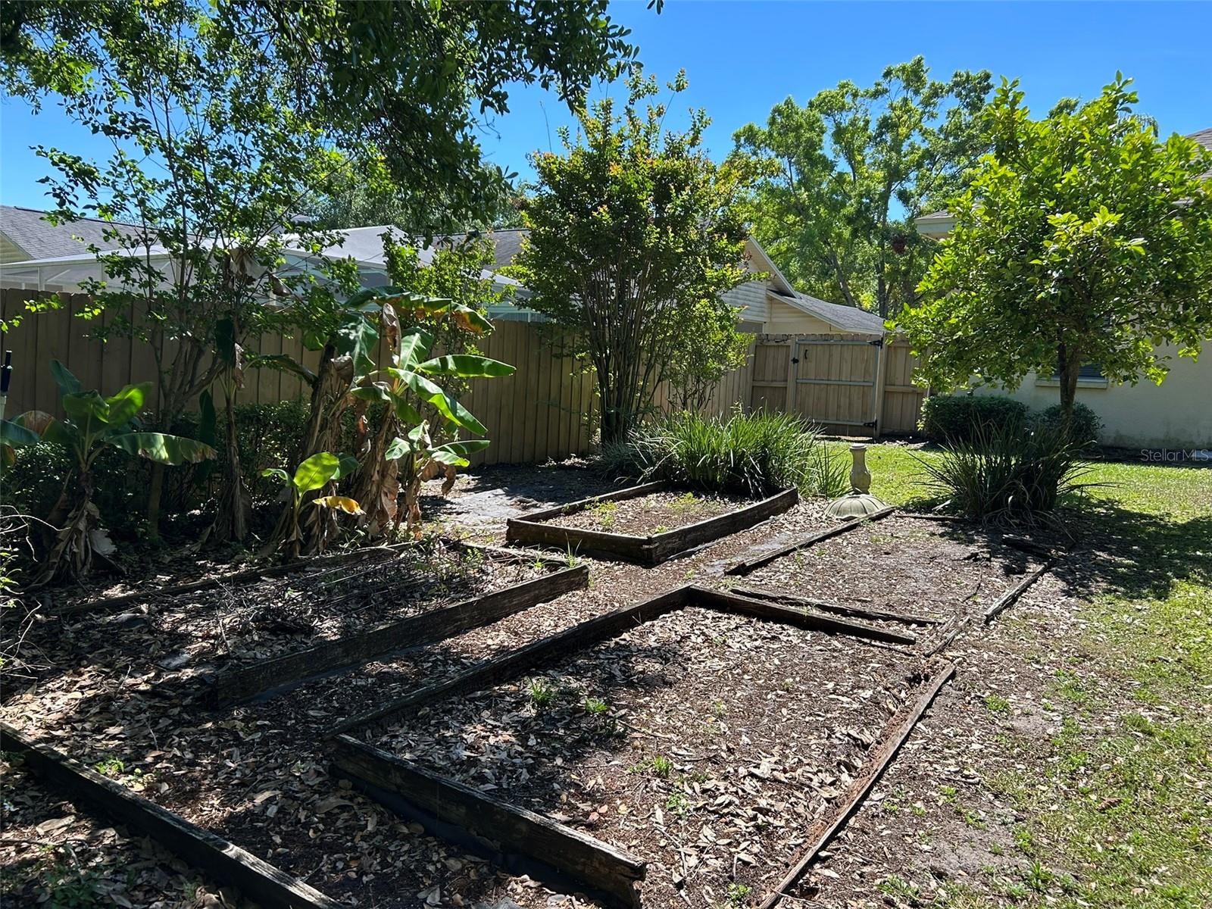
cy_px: 454
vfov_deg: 53.1
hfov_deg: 67.3
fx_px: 910
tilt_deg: -5.6
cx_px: 606
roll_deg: -2.3
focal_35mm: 26
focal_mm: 5.7
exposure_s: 1/1224
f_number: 1.5
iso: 50
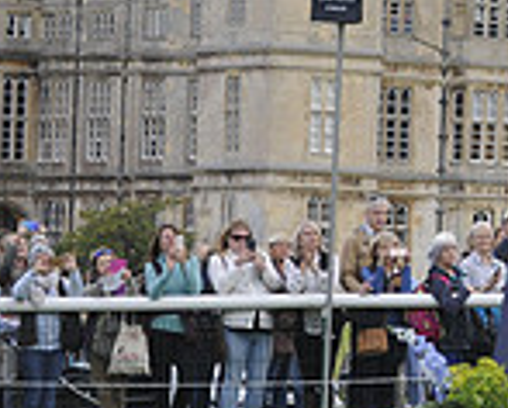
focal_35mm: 362
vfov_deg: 4.3
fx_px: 5450
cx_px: 947
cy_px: -10
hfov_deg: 5.3
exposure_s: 1/3200
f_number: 4
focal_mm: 98
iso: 1600
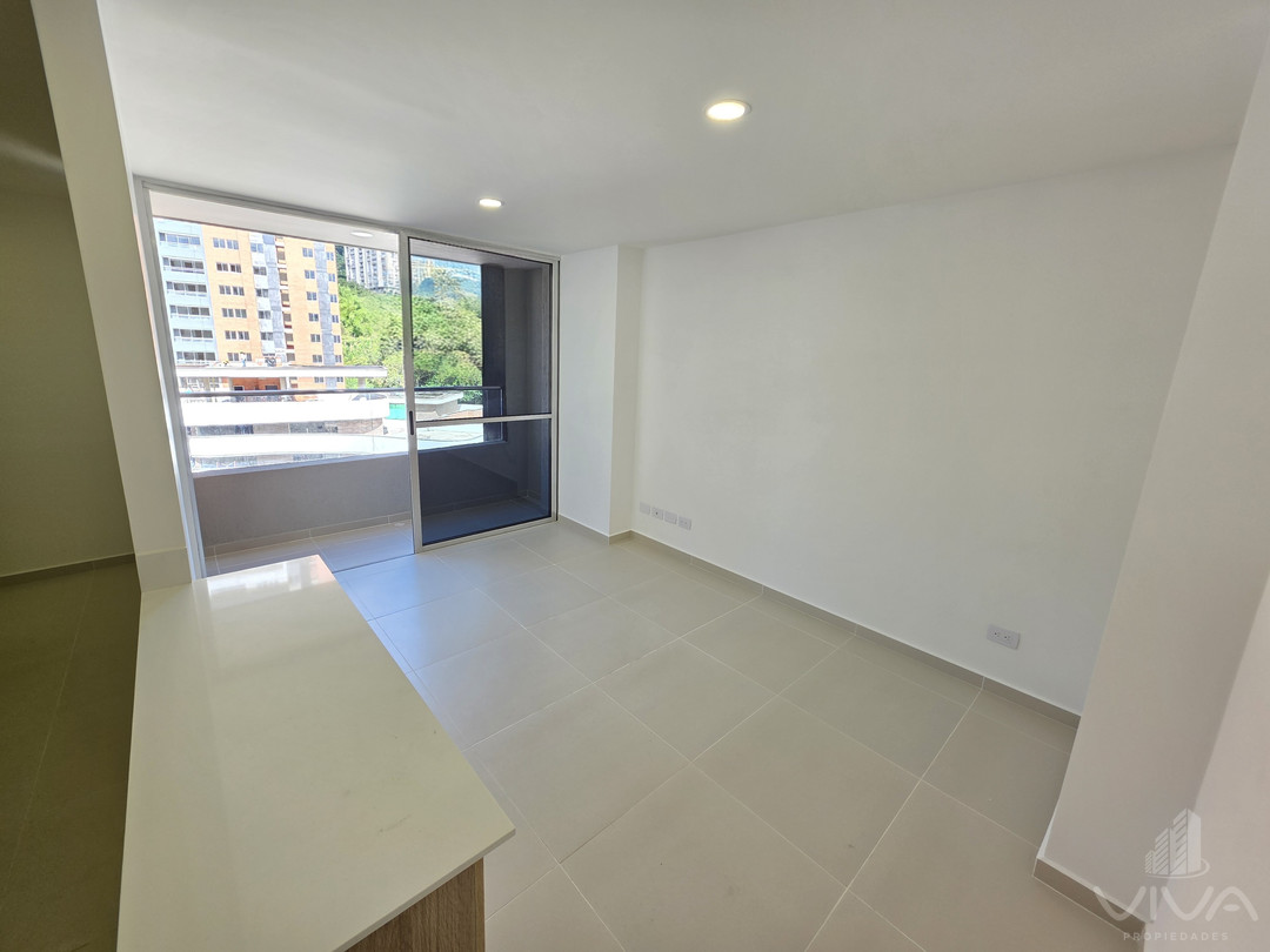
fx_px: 477
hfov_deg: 106.2
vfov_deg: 89.9
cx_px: 635
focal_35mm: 13
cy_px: 476
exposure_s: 1/120
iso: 40
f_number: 1.9
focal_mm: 2.2
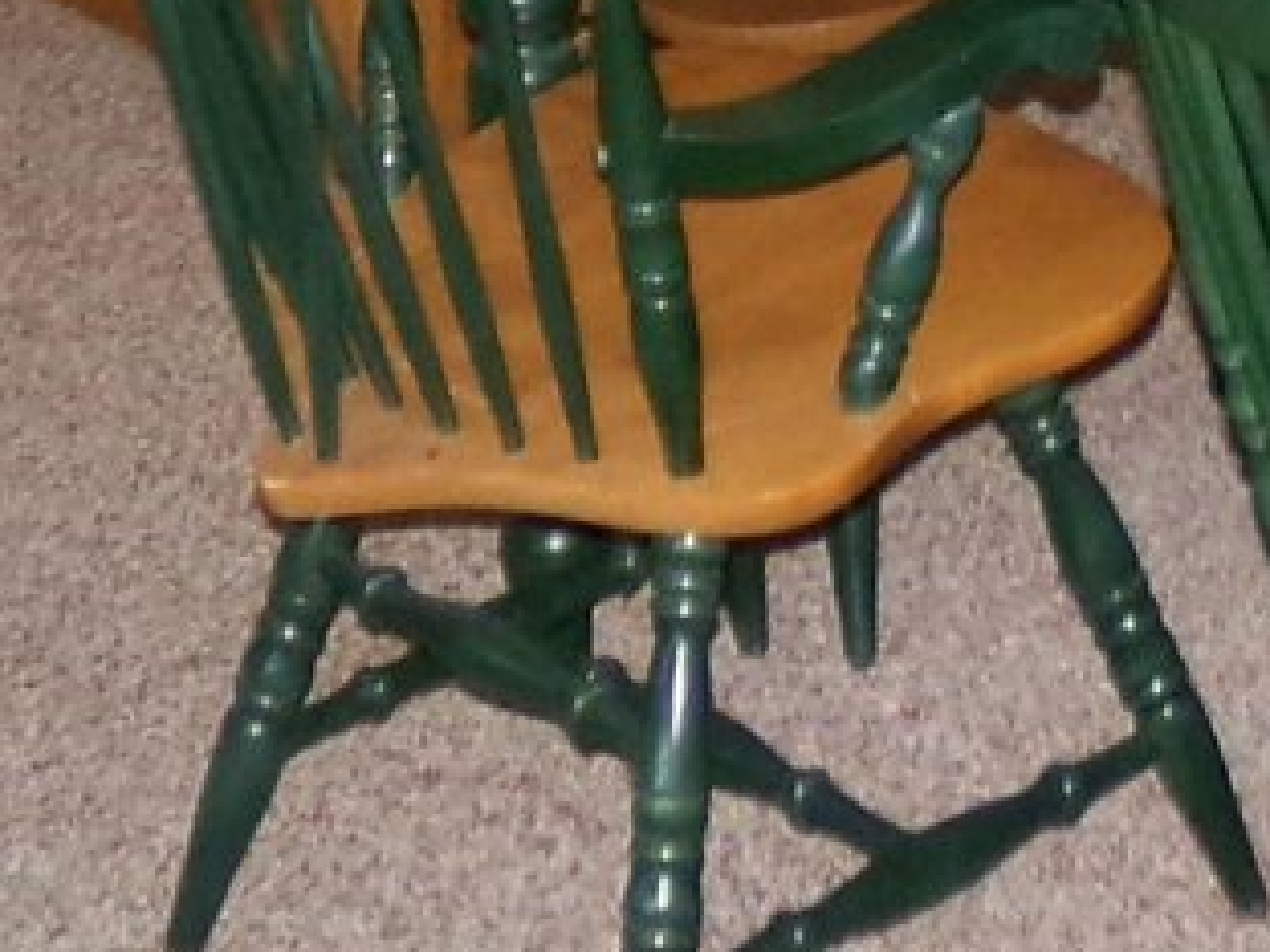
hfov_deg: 15.7
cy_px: -1135
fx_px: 4513
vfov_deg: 10.7
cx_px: 1286
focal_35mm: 123
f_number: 3.7
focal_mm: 4.3
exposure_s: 1/34
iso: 513
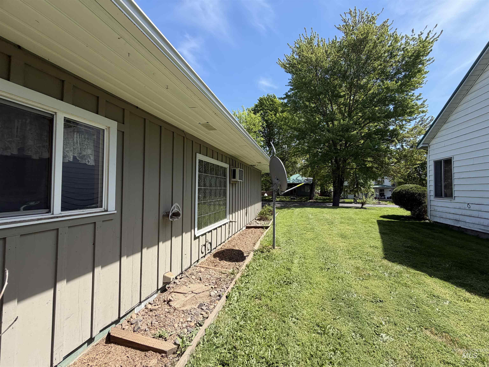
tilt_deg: +0.7
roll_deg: -1.7
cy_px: 184
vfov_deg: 85.7
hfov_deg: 102.1
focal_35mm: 14
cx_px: 244
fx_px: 198
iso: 40
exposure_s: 1/726
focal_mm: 2.22
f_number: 2.2
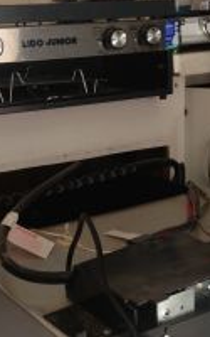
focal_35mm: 70
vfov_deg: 29.0
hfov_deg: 18.6
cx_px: 106
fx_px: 641
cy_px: 244
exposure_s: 1/20
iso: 50
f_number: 2.4
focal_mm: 4.13
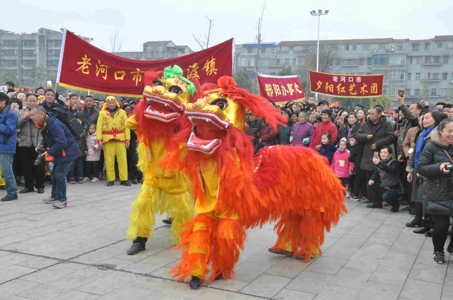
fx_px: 528
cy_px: 150
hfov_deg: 46.5
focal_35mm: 42
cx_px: 226
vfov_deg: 31.8
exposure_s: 1/320
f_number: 9
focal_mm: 28
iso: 800
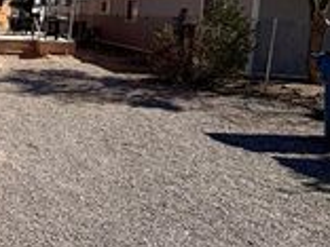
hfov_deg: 27.4
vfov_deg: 31.2
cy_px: 41
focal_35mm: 45
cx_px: -176
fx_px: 429
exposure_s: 1/901
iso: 20
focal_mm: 2.22
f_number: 2.2
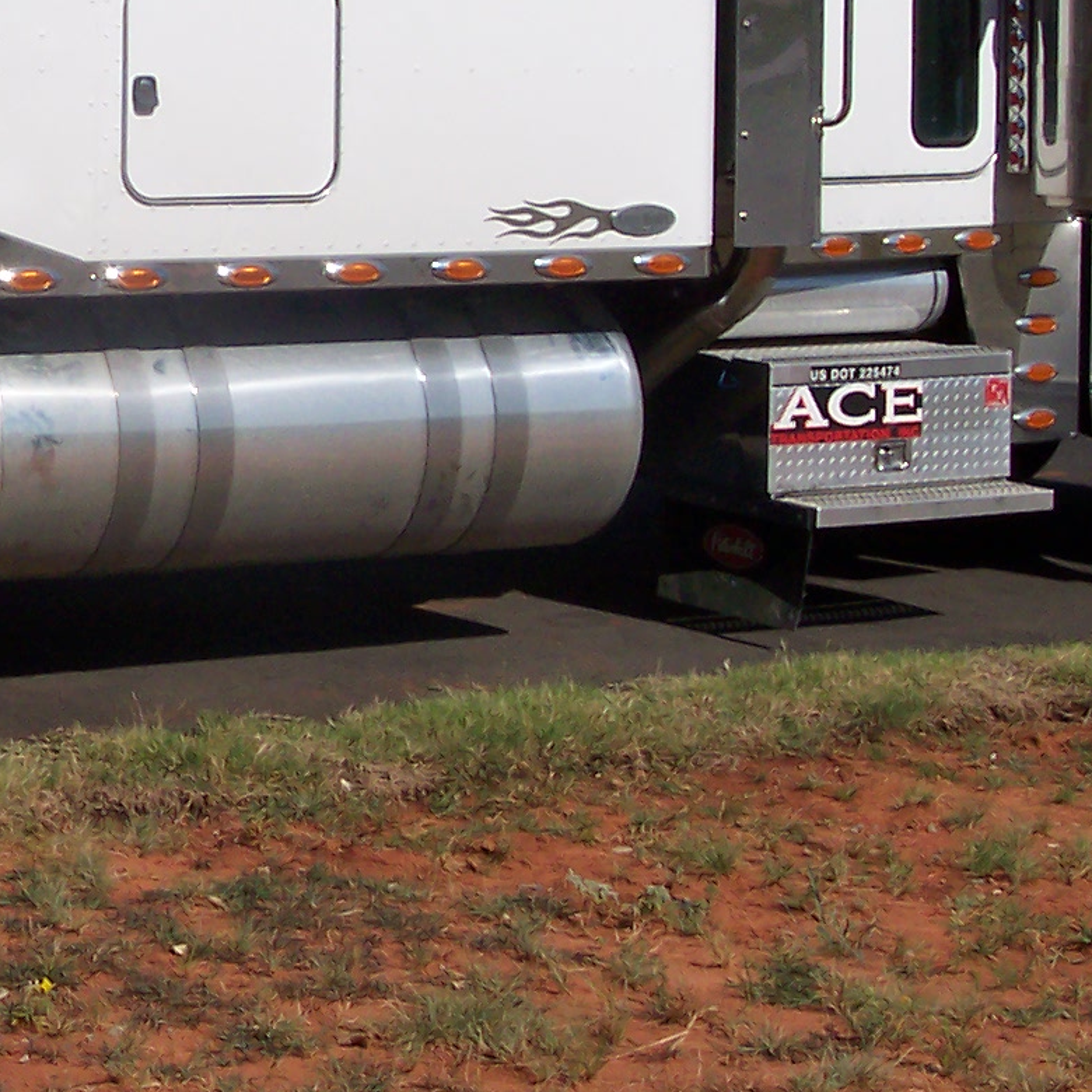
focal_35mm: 111
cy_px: 53
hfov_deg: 15.4
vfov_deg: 15.5
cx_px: -22
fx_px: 3962
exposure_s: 1/1000
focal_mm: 8
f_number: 4.8
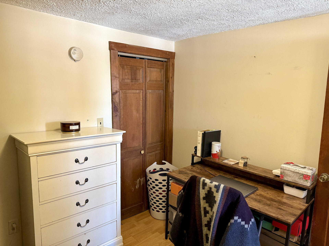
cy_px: 123
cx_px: 164
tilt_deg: -9.0
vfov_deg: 56.8
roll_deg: -0.3
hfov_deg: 71.6
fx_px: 228
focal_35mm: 24
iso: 320
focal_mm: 6.76
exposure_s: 1/60
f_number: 1.78
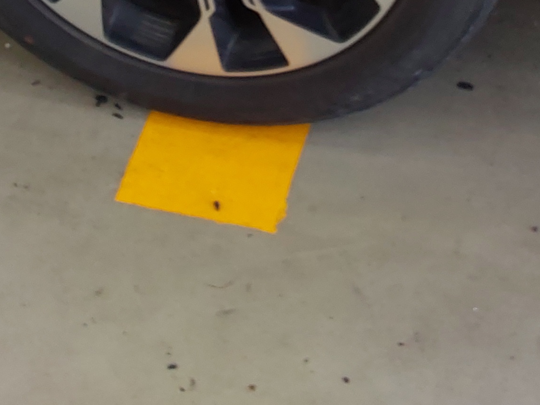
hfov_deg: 24.4
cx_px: 262
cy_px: -168
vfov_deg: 17.0
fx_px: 1248
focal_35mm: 80
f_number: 1.9
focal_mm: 2.91
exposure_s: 1/120
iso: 64
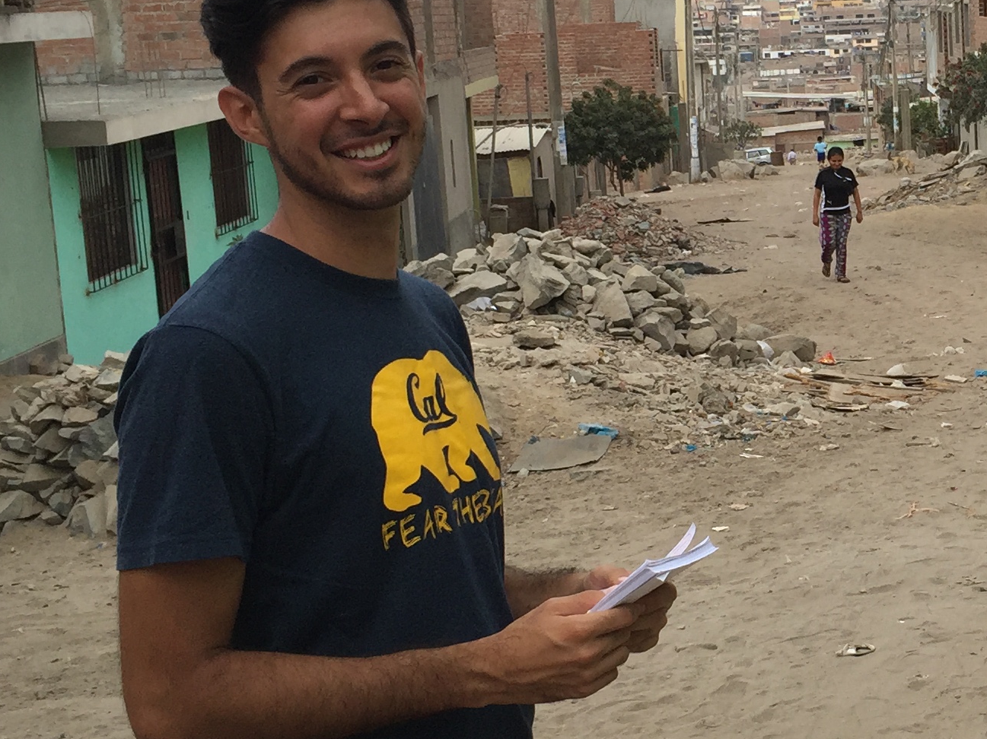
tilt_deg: -8.8
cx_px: 952
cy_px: 323
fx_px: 2081
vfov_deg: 20.1
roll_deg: +1.0
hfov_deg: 25.5
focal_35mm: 73
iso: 32
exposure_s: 1/1163
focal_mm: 4.15
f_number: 2.2
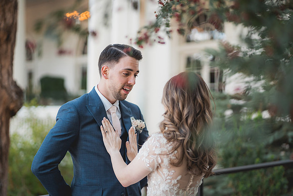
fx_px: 709
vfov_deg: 15.7
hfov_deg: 23.4
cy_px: 98
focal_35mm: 87
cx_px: 146
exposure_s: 1/1000
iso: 1000
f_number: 1.8
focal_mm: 85
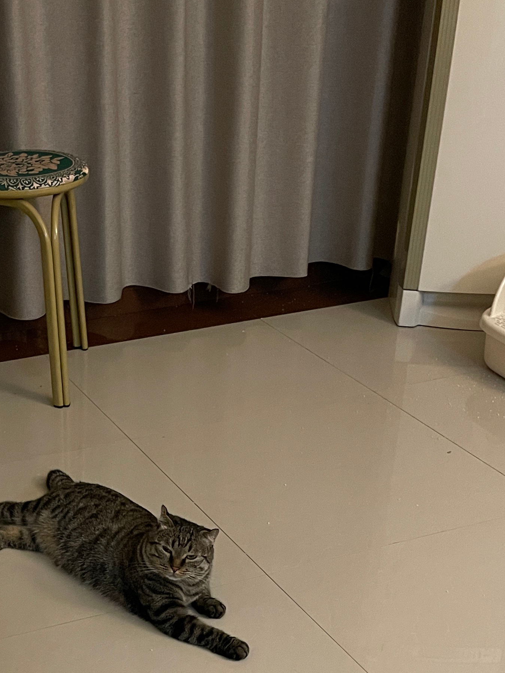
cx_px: 105
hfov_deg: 25.7
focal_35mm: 56
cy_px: 637
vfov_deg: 32.2
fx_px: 1089
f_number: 1.6
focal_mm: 5.1
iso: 400
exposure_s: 1/50
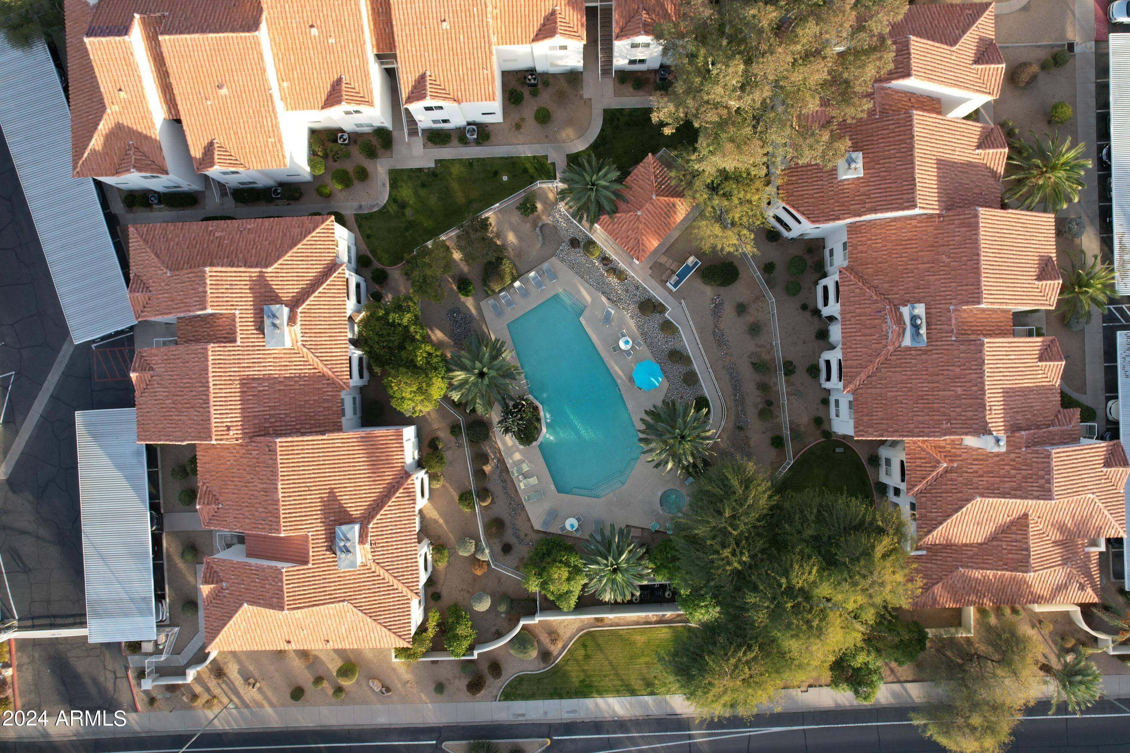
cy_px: 376
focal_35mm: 22
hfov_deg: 78.6
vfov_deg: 57.2
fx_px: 691
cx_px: 565
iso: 100
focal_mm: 8.38
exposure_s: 1/320
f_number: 2.8
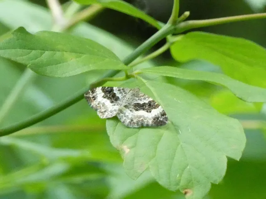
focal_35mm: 584
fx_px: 4488
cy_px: 100
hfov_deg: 3.4
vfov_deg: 2.5
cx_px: 133
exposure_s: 1/100
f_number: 5.6
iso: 1600
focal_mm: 104.7
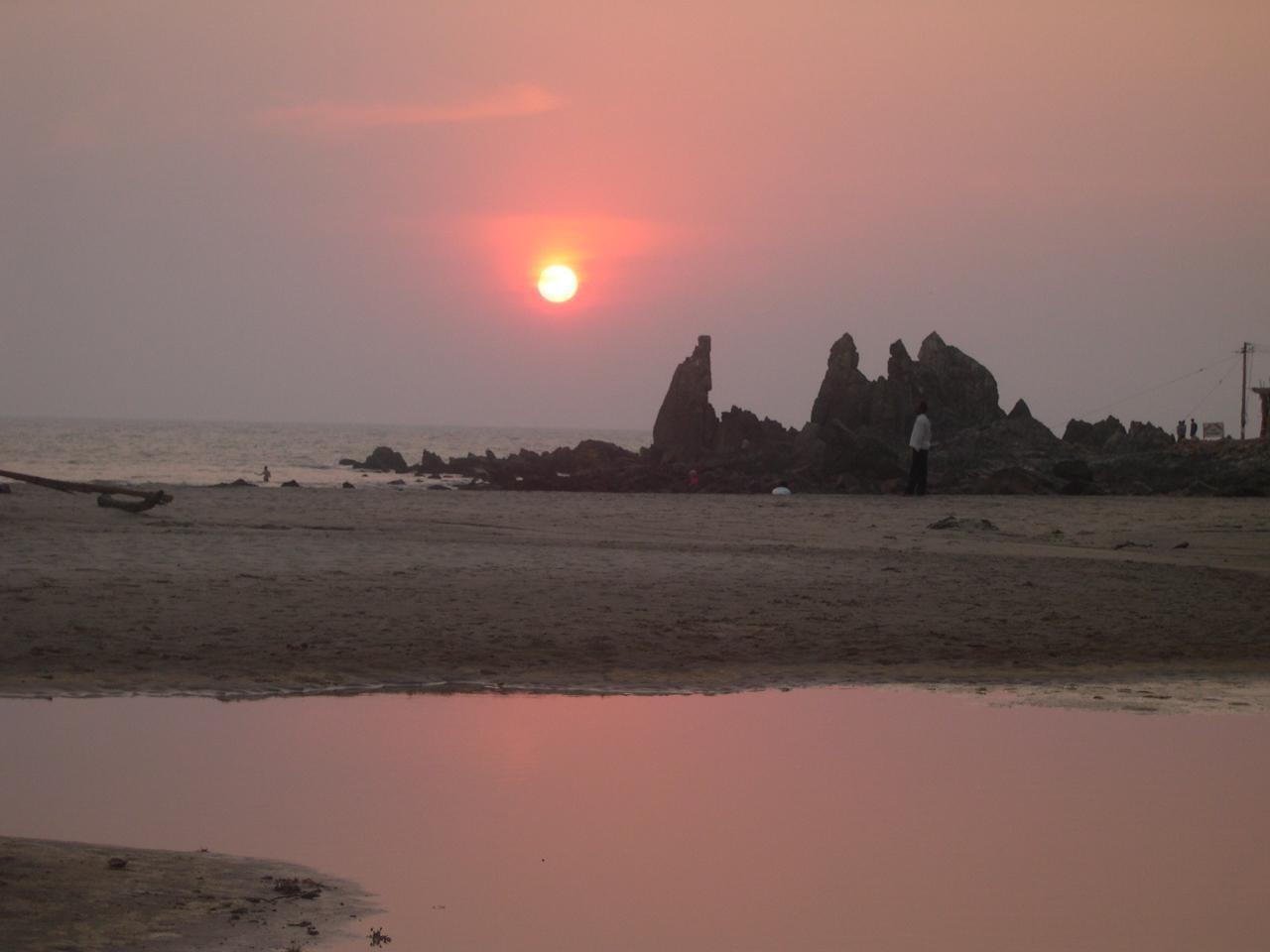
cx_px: 635
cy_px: 476
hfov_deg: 17.3
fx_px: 4182
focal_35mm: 114
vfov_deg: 13.0
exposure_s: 1/81.5
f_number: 4.9
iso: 100
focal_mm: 24
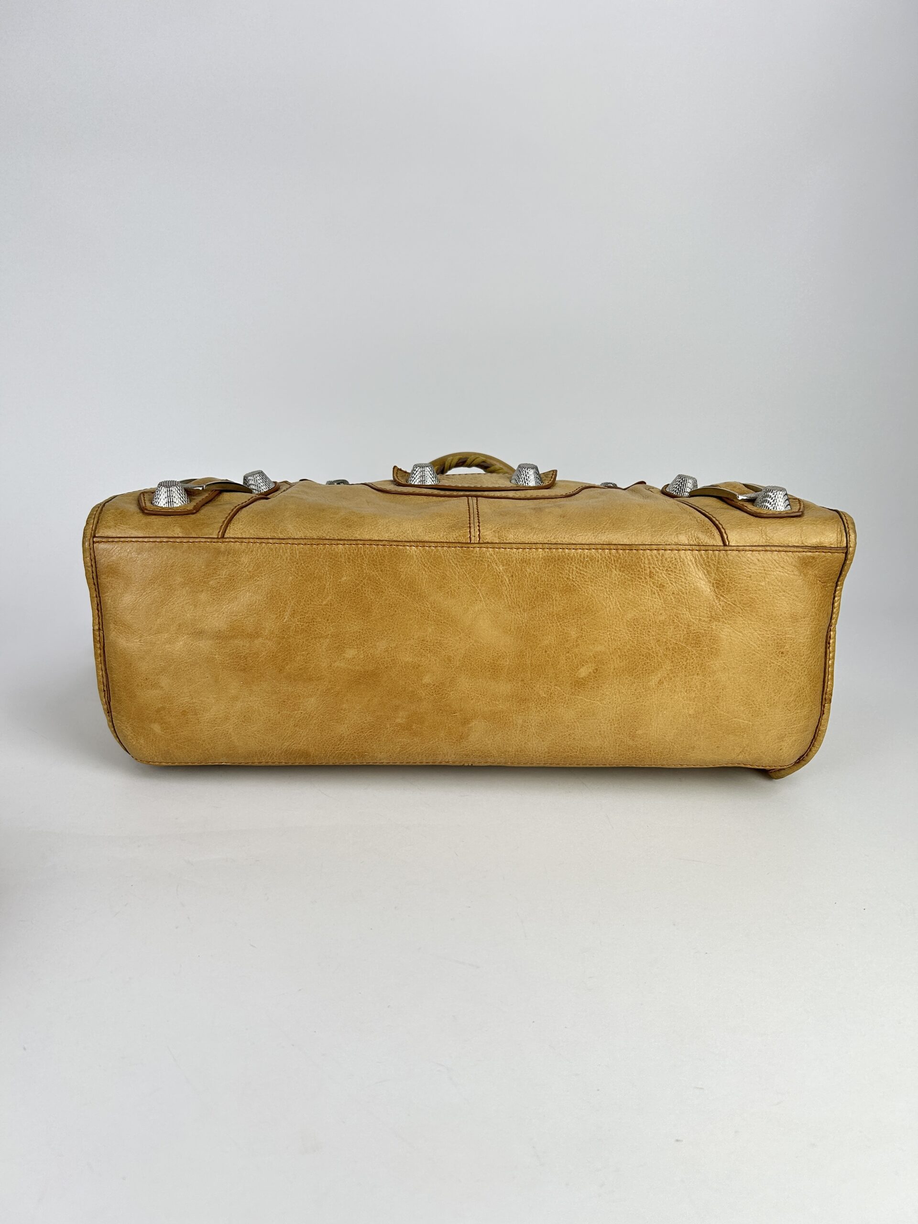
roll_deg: -3.1
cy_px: 612
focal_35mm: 26
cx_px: 459
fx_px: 919
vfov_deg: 67.3
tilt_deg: -19.9
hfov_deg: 53.1
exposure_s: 1/238
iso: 40
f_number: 1.5
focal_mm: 5.7
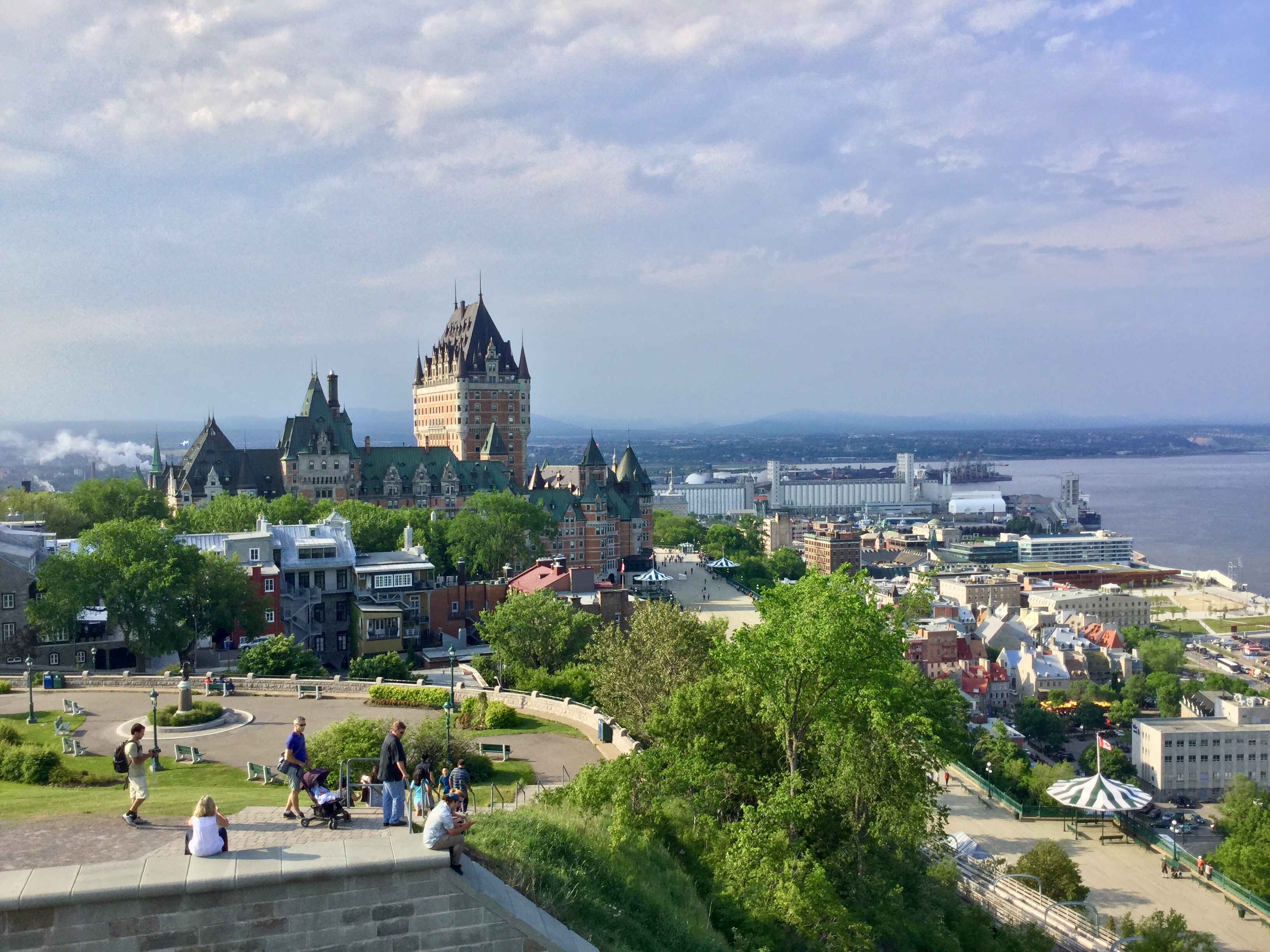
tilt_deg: -3.5
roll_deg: +0.3
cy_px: 476
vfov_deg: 45.4
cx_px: 635
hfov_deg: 58.4
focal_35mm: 31
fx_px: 1137
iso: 25
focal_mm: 3.3
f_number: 2.4
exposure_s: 1/895
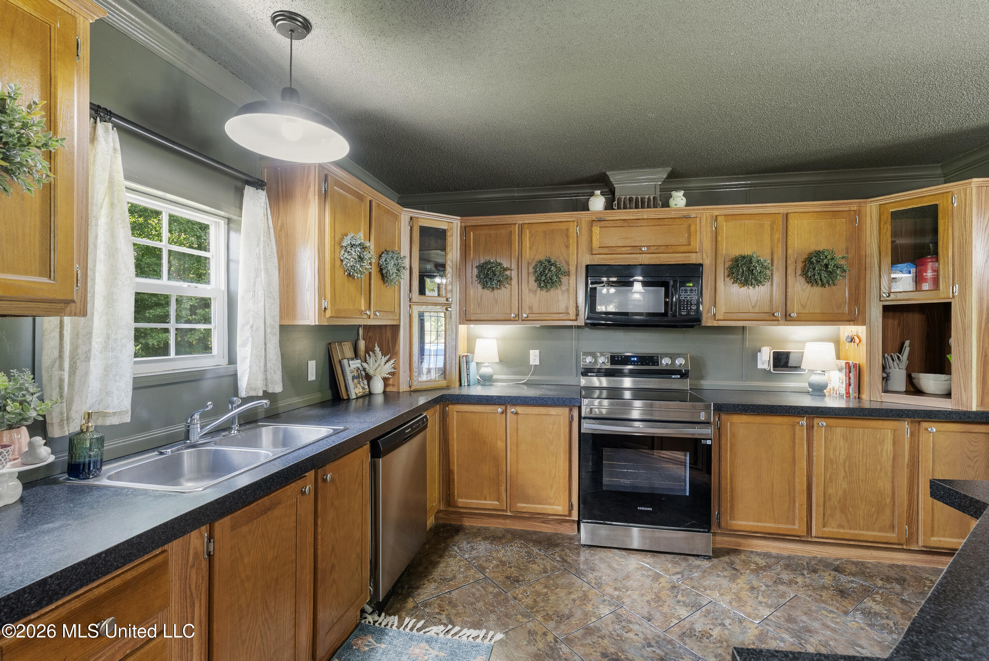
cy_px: 330
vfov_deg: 73.8
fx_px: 440
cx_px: 494
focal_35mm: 16
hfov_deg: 96.7
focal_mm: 16
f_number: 9
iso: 800
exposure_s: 3.2
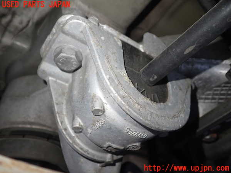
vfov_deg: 46.8
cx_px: 116
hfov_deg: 60.0
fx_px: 200
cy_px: 86
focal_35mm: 30
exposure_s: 1/30
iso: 200
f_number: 2.3
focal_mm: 5.4
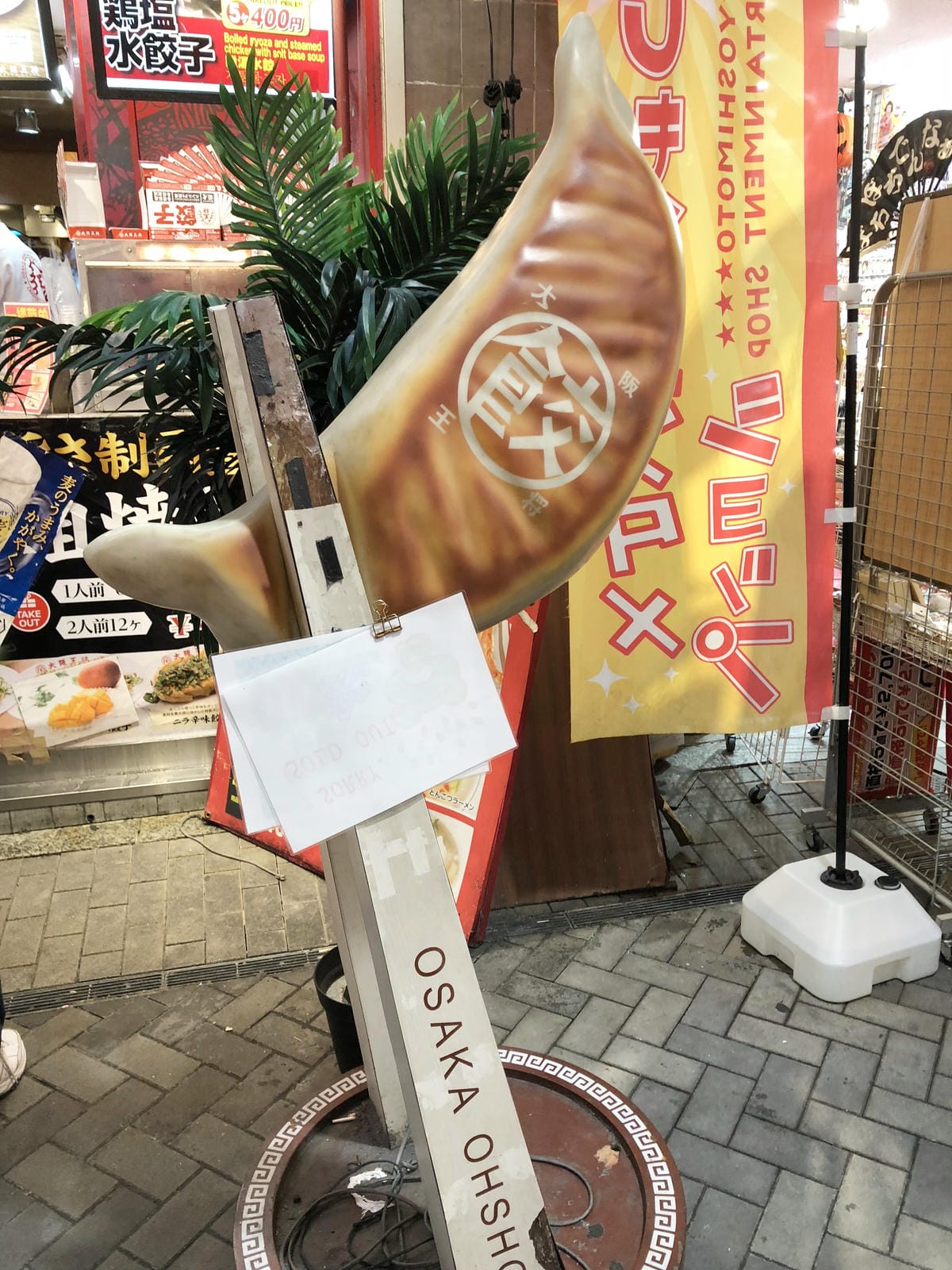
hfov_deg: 48.2
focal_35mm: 29
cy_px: 635
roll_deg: -0.7
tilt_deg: -20.9
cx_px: 476
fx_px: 1063
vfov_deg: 61.7
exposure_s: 1/24
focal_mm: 3.99
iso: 40
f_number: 1.8
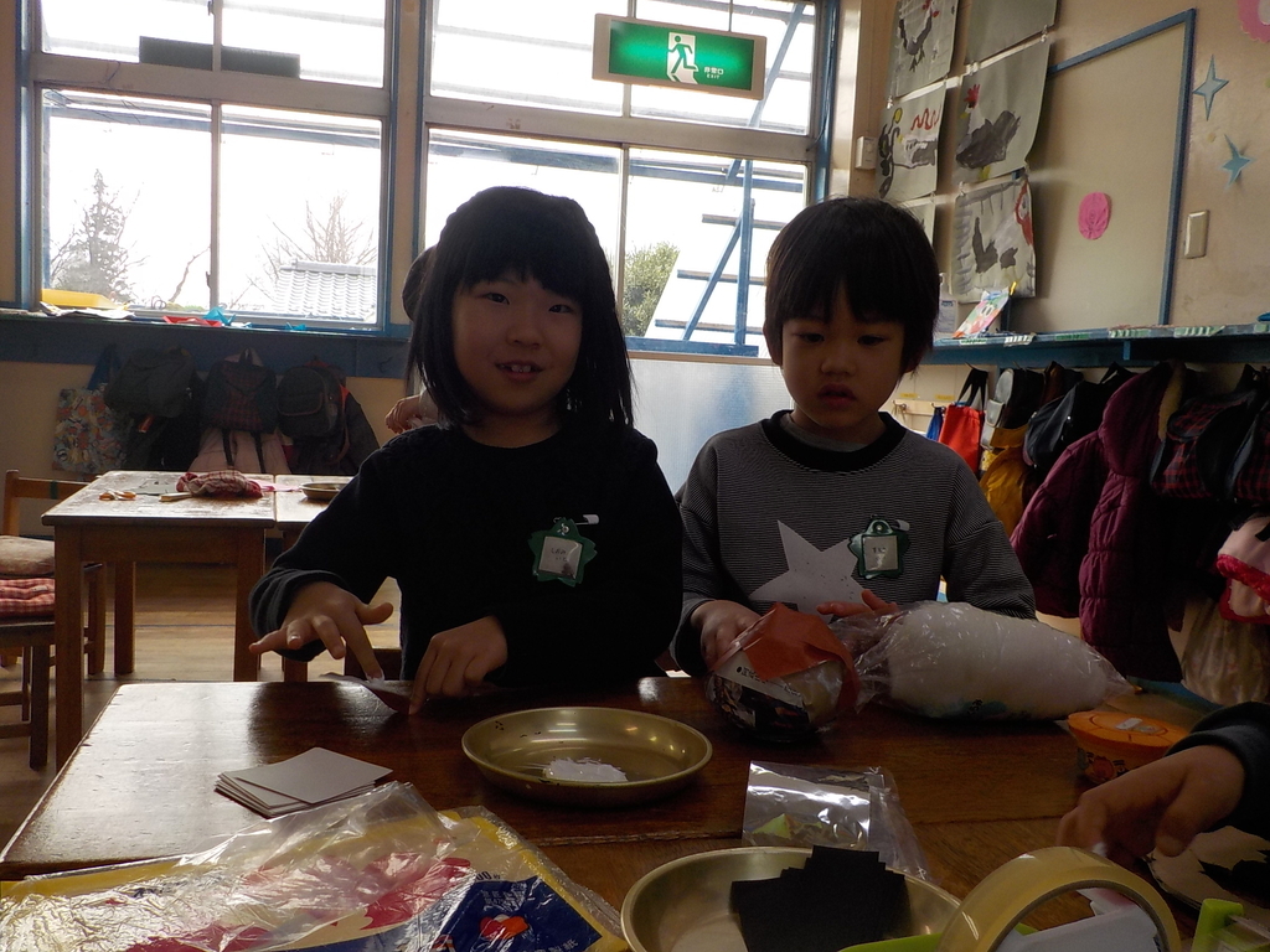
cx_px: 635
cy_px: 476
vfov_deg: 46.8
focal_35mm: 30
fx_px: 1101
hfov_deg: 60.0
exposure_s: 1/160
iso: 125
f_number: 3.3
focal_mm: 4.1
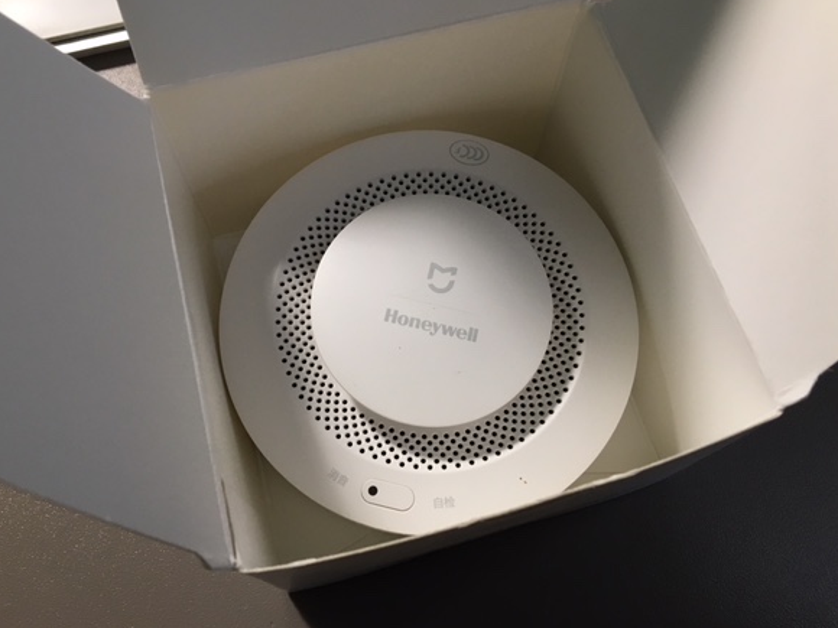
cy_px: 287
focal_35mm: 32
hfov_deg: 56.8
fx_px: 775
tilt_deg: -68.0
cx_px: 412
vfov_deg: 44.1
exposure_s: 1/33
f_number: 2.2
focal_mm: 4.15
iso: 50
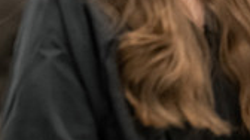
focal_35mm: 561
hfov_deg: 3.8
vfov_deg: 2.2
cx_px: -167
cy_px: -54
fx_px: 3714
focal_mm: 155
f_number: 3.2
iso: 3200
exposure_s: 1/200
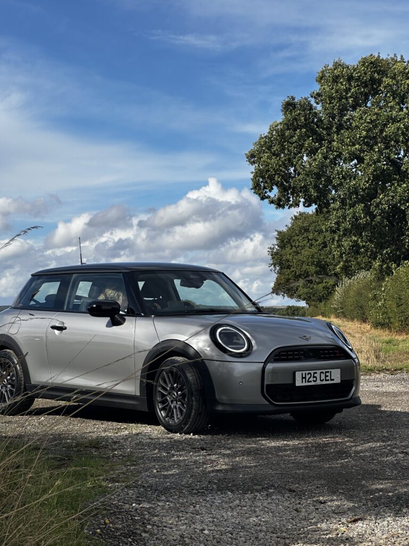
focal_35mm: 77
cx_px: 204
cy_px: 273
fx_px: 1213
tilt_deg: +2.4
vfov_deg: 25.3
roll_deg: +0.4
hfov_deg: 19.1
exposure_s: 1/874
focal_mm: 9
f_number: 2.8
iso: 32
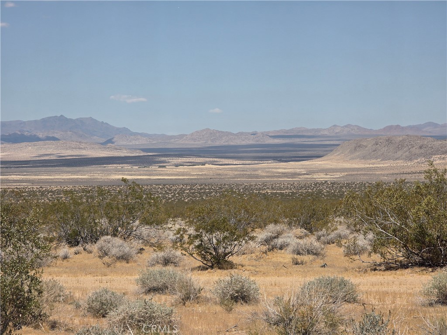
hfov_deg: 17.1
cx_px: 224
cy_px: 168
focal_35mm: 115
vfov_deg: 12.9
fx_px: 1485
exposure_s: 1/2812
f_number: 3.4
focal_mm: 18.6
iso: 64
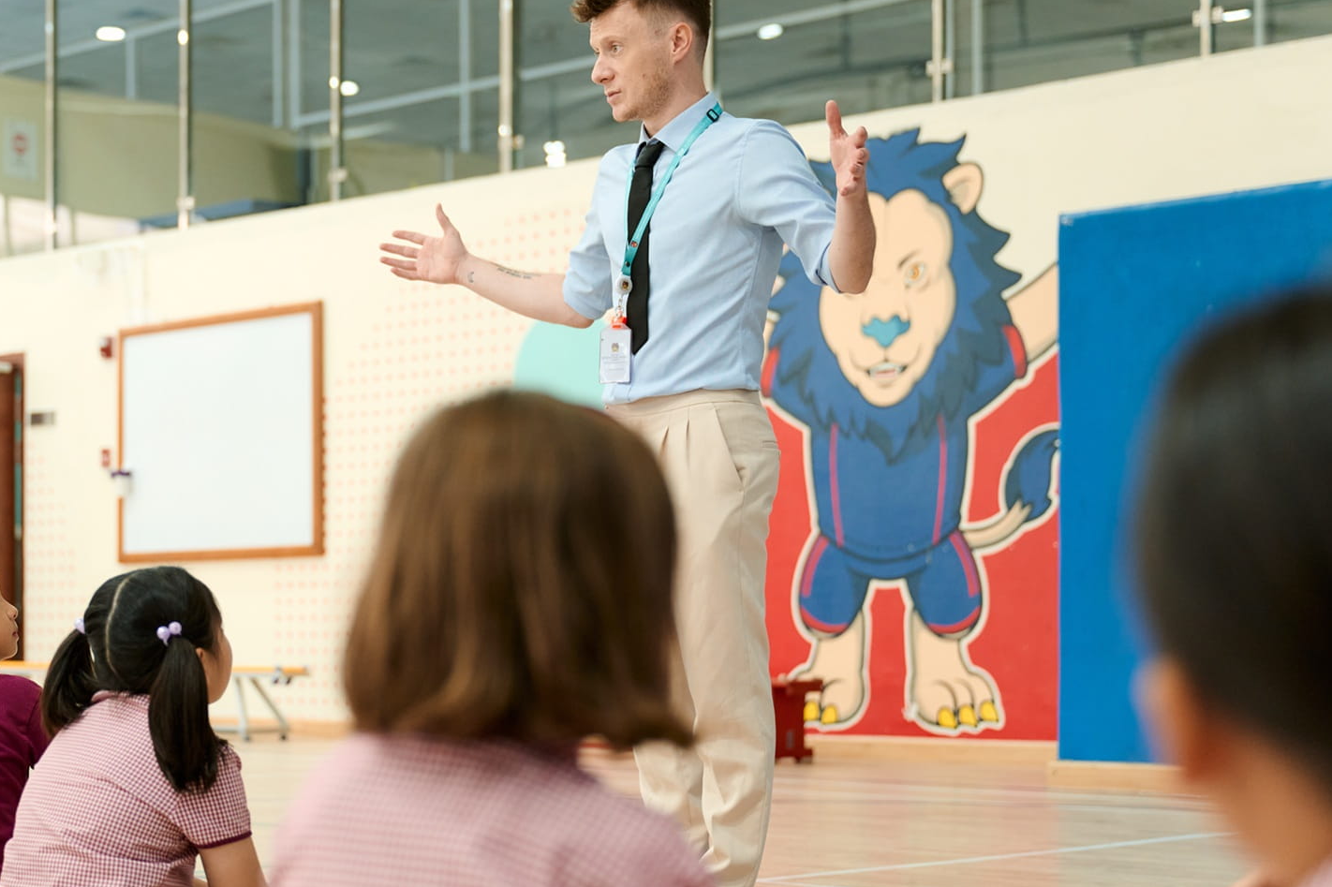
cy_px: 363
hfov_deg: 28.8
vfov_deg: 19.4
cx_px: 527
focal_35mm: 70
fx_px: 2589
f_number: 2.8
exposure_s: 1/250
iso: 800
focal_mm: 57
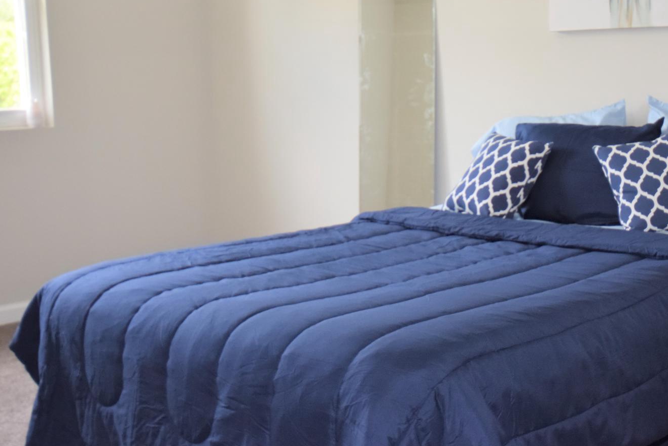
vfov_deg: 24.2
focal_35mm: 56
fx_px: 1039
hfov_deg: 35.2
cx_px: 462
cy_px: 195
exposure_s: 1/200
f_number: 4.5
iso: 800
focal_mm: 24
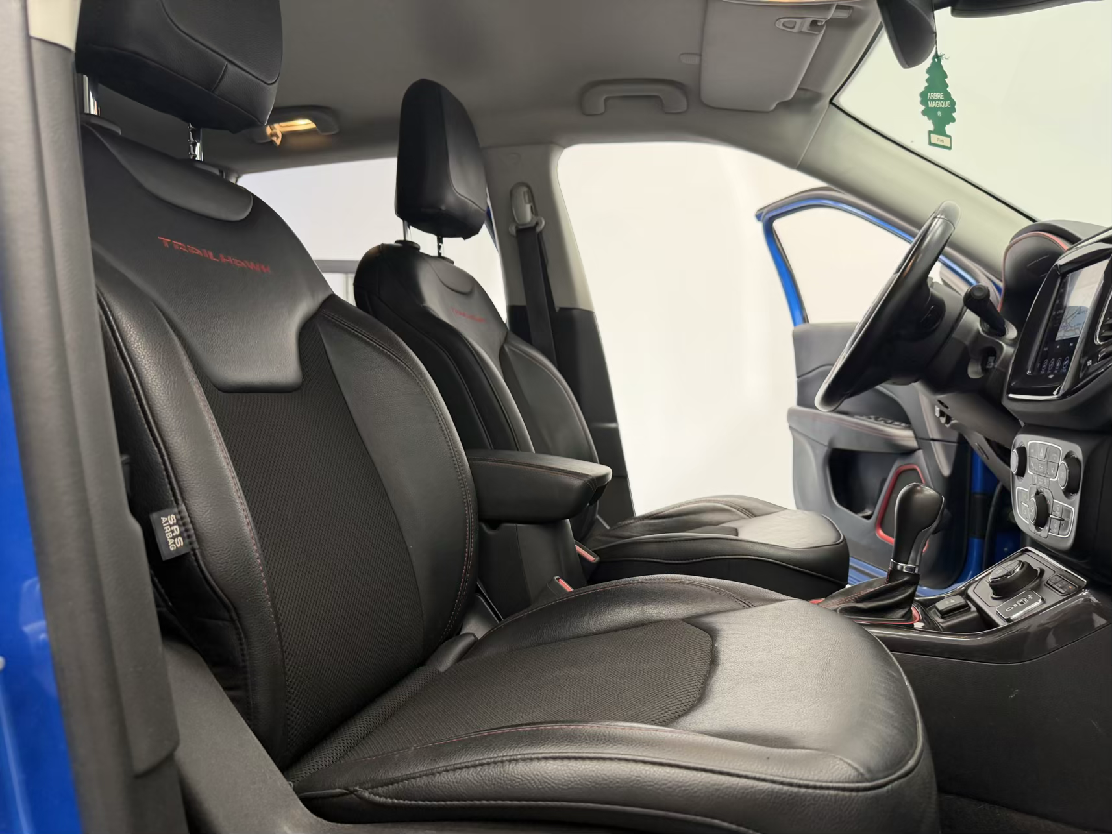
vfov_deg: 56.8
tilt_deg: -3.3
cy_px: 417
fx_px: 771
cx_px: 556
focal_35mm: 24
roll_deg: -0.3
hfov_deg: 71.6
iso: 200
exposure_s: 1/100
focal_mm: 6.76
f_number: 1.78
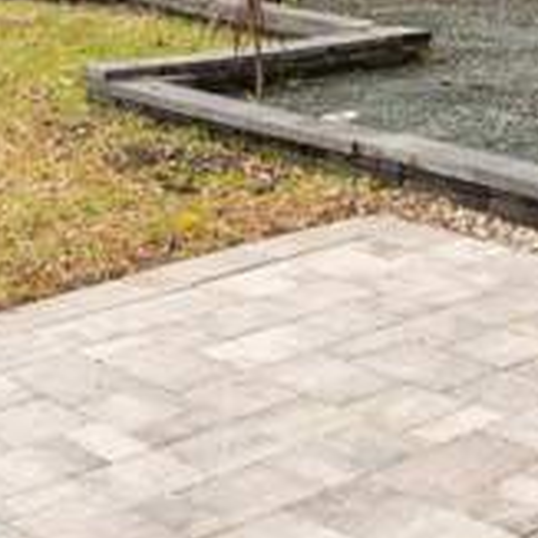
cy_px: -183
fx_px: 1758
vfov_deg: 16.4
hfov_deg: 17.4
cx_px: 350
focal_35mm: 100
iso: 100
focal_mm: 24
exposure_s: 1/15
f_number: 10
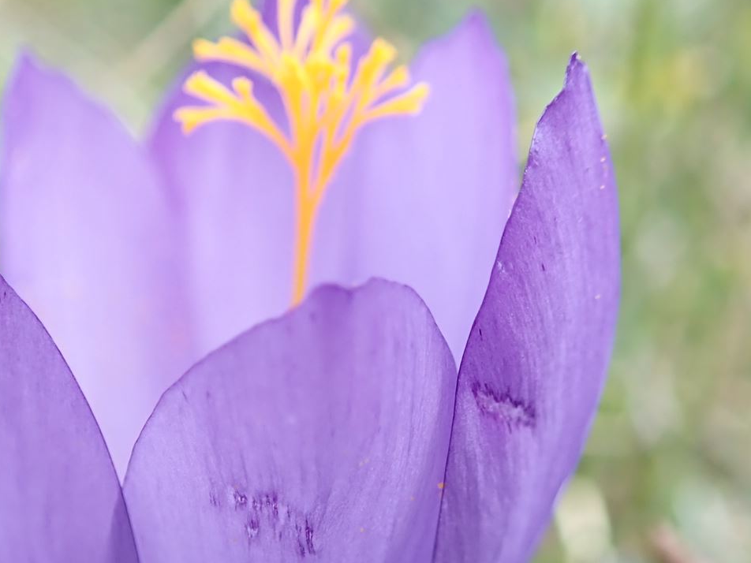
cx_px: 354
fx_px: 1367
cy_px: 449
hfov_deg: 30.7
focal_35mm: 63
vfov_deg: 23.0
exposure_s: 1/125
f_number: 2.3
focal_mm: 5.5
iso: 125
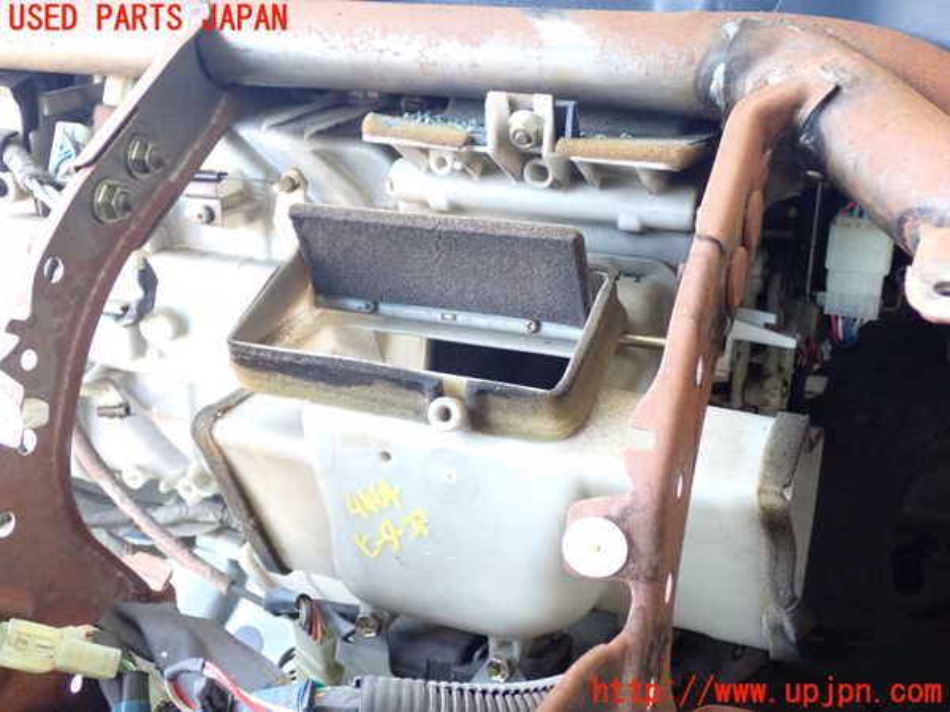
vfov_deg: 35.1
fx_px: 1125
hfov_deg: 45.8
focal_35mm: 41
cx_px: 475
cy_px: 356
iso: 1250
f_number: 2.8
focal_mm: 7.31
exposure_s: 1/125
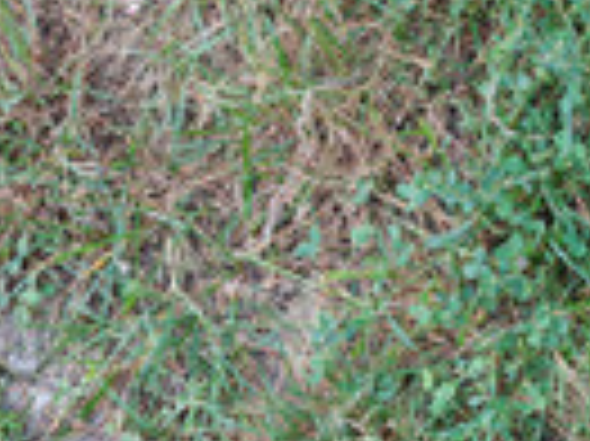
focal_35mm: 103
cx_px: 1117
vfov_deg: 14.3
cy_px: 115
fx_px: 1754
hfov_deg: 15.8
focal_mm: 7.62
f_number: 1.6
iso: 250
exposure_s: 1/100
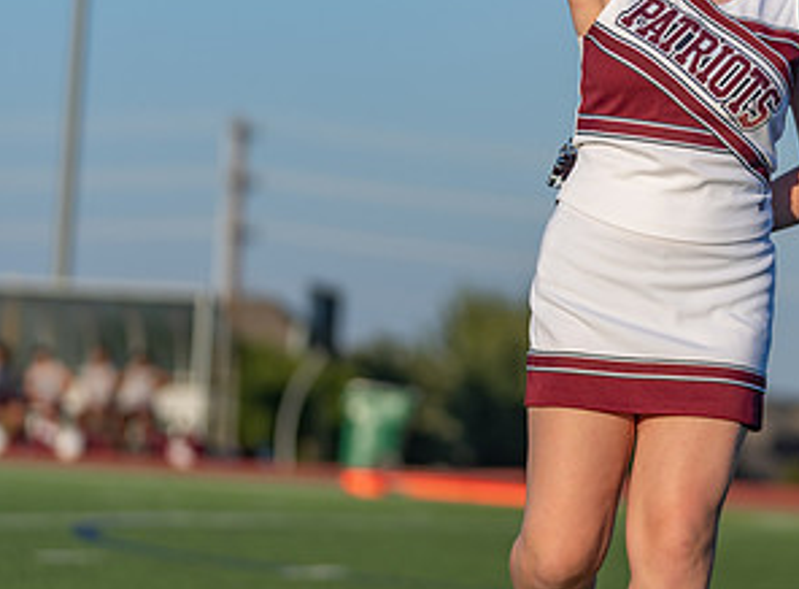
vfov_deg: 6.2
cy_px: 219
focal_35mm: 235
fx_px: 5389
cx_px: 607
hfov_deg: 8.5
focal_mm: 112
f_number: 2.8
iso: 100
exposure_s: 1/2000
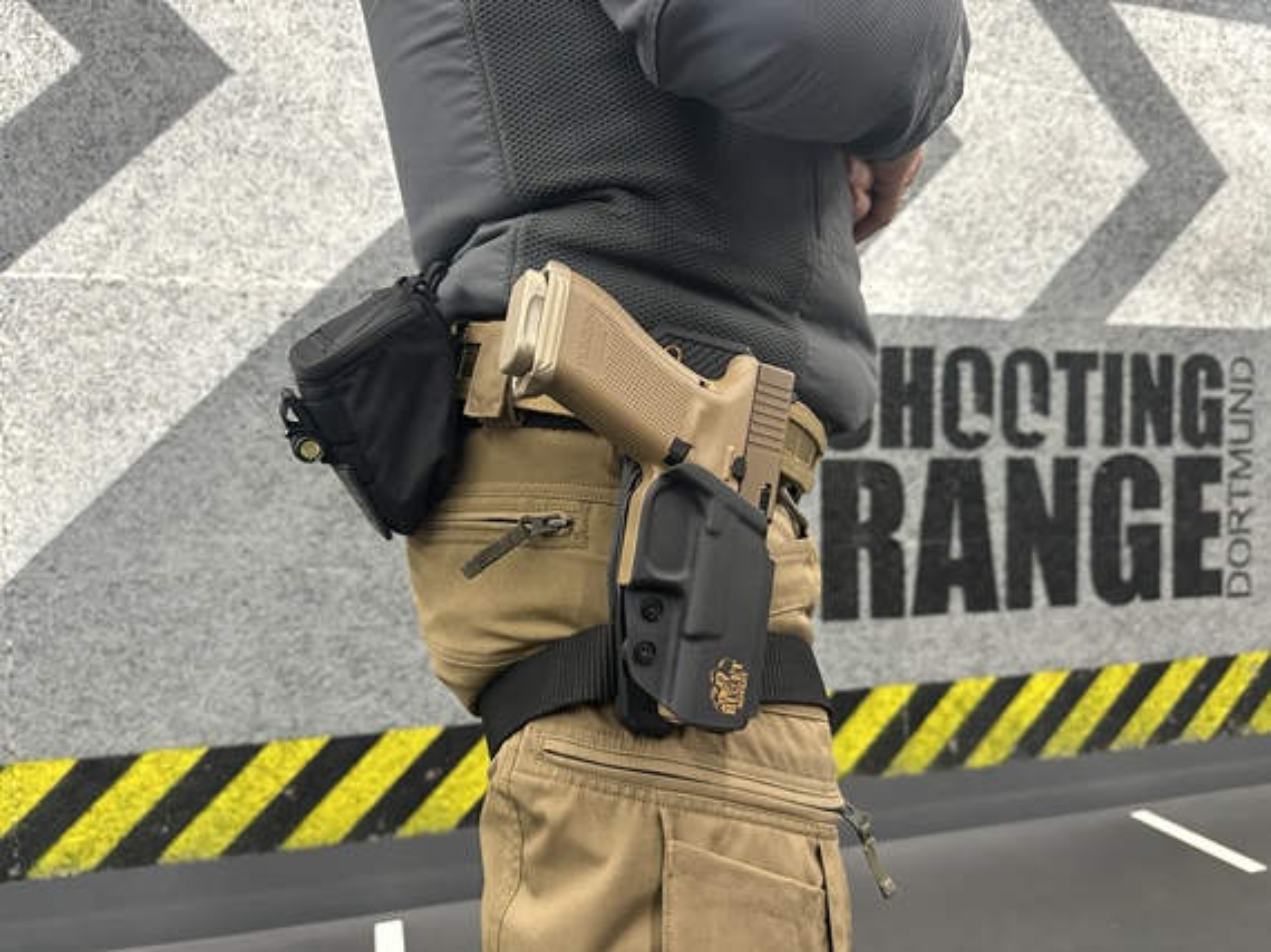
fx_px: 881
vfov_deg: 56.8
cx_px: 636
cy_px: 476
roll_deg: +0.5
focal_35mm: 24
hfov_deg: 71.6
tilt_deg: -2.1
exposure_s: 1/50
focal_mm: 6.86
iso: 500
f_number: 1.78
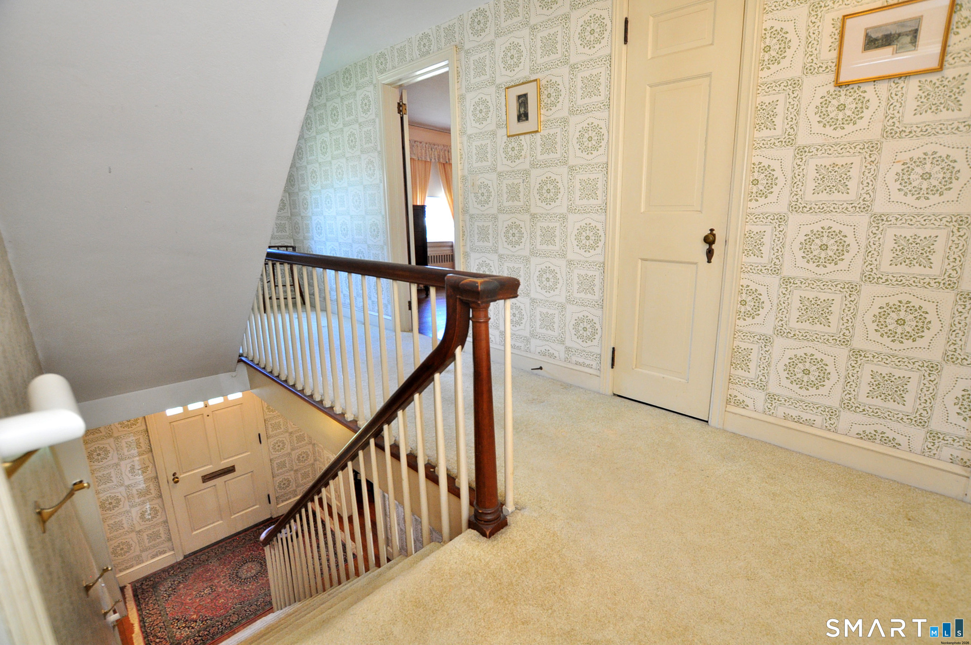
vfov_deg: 77.2
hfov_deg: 100.5
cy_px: 322
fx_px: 404
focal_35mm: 15
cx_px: 486
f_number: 5
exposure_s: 1/30
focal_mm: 10
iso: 800
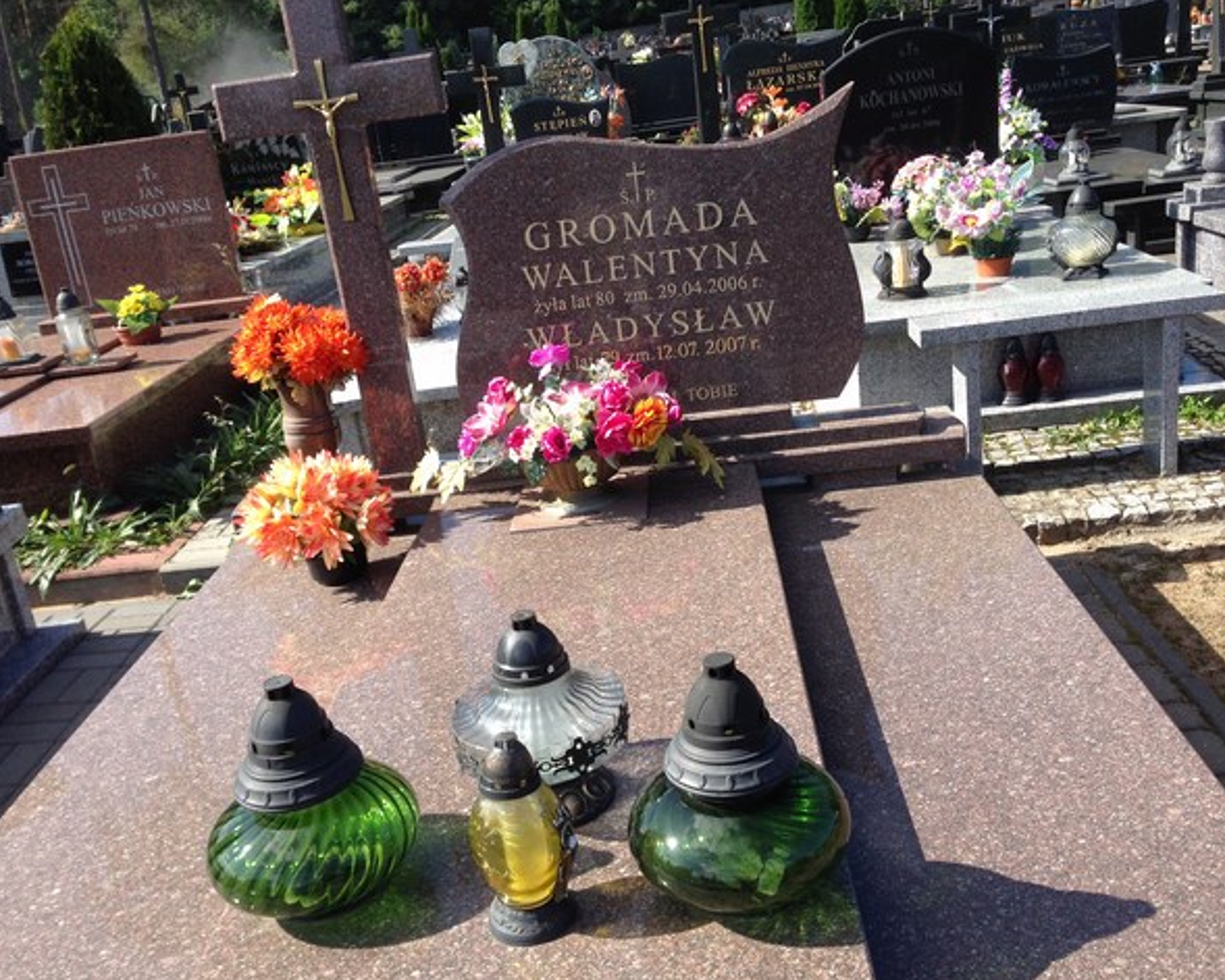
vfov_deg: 42.2
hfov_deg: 51.5
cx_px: 624
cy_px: 495
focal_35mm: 35
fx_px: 1269
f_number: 2.4
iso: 50
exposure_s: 1/786
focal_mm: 4.12
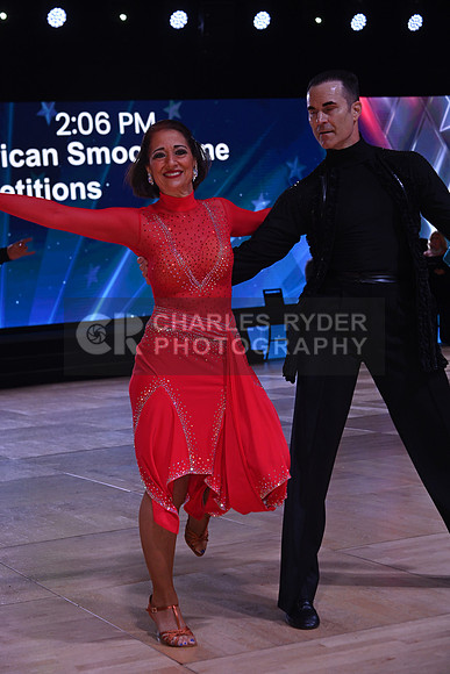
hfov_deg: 19.5
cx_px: 225
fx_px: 1312
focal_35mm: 70
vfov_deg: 28.8
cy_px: 337
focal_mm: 70
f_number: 9
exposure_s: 1/320
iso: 800
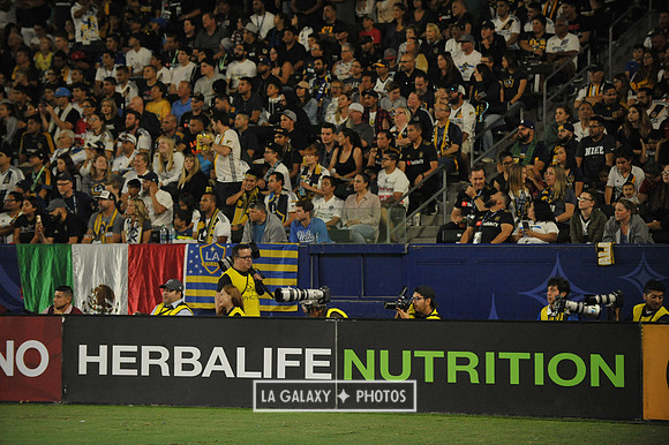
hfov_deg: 14.7
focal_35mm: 140
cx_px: 334
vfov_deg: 9.8
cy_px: 222
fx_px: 2600
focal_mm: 140
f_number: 3.2
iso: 3200
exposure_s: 1/1250
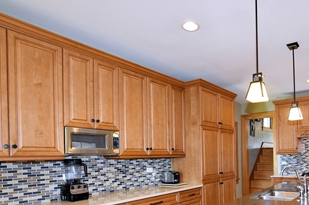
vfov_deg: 47.9
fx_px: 221
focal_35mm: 26
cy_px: 155
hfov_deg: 66.5
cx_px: 222
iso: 800
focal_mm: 11
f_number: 4.5
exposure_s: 1/80
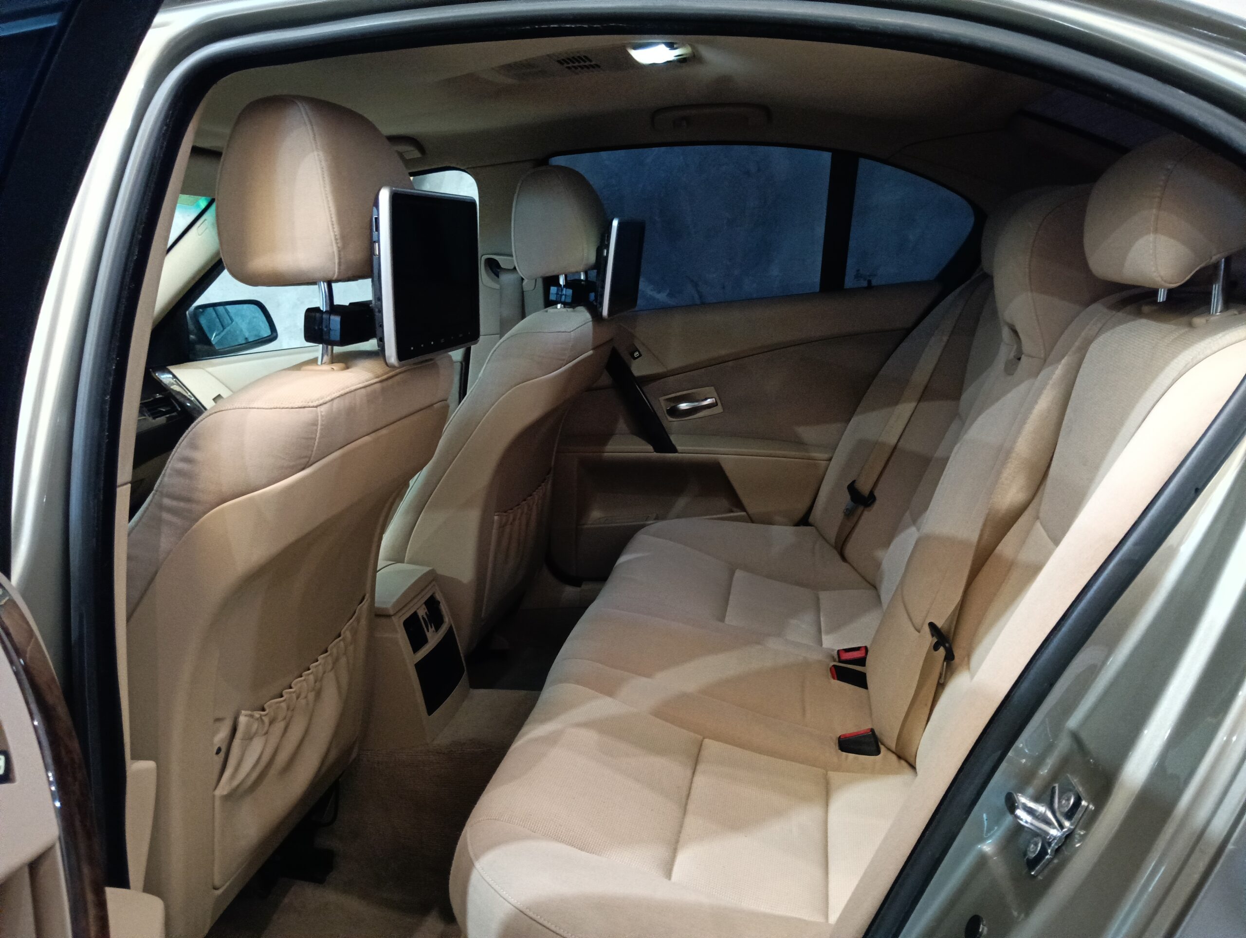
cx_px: 623
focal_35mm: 27
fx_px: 973
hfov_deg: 65.2
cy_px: 469
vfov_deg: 51.5
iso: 1000
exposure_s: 1/25
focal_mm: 3.98
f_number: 16
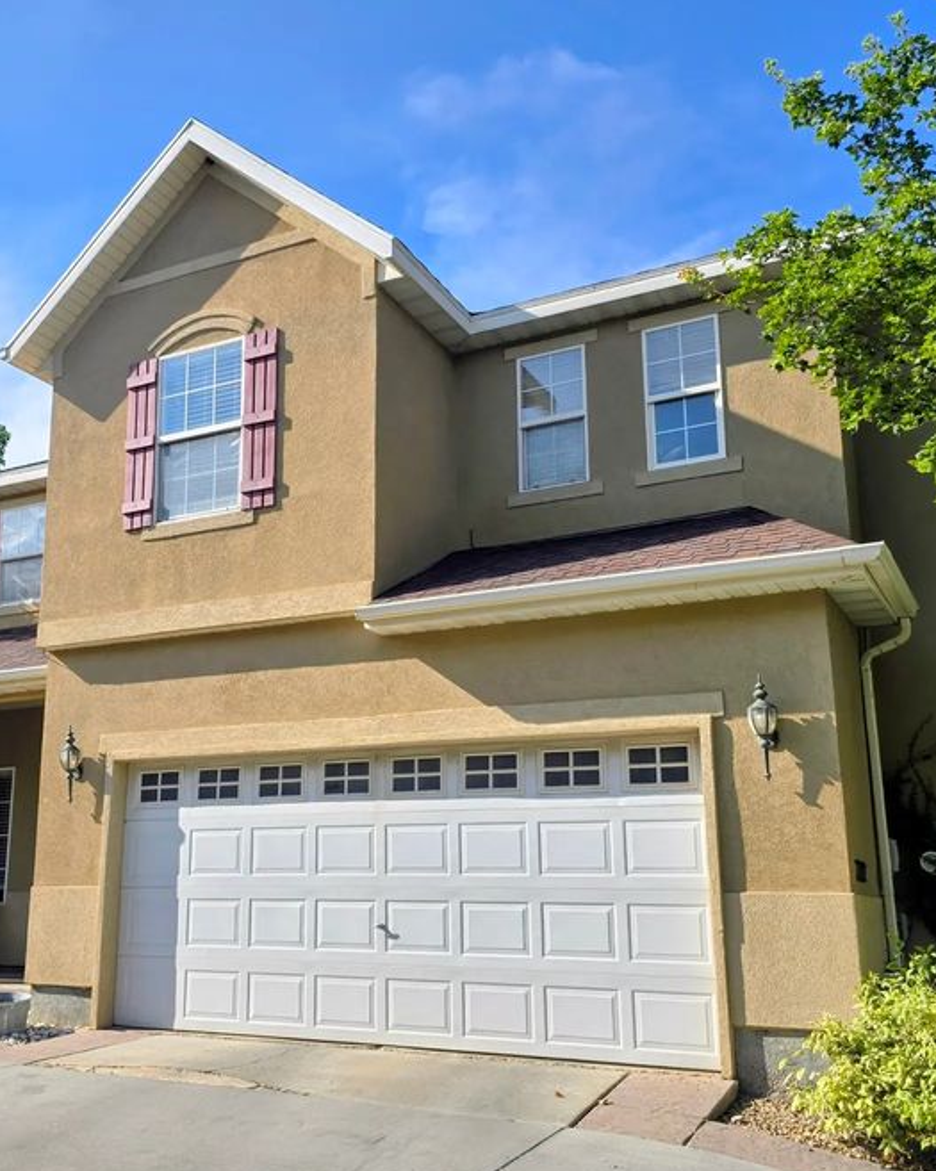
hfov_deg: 41.7
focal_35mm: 35
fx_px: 1213
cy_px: 624
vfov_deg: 51.5
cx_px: 326
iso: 12
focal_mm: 6.3
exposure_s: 1/790
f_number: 1.7
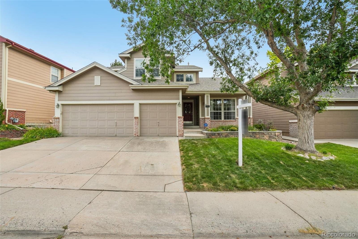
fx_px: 149
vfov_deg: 77.3
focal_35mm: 15
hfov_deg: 100.4
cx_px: 179
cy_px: 120
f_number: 8
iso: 400
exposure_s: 1/500
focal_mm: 10
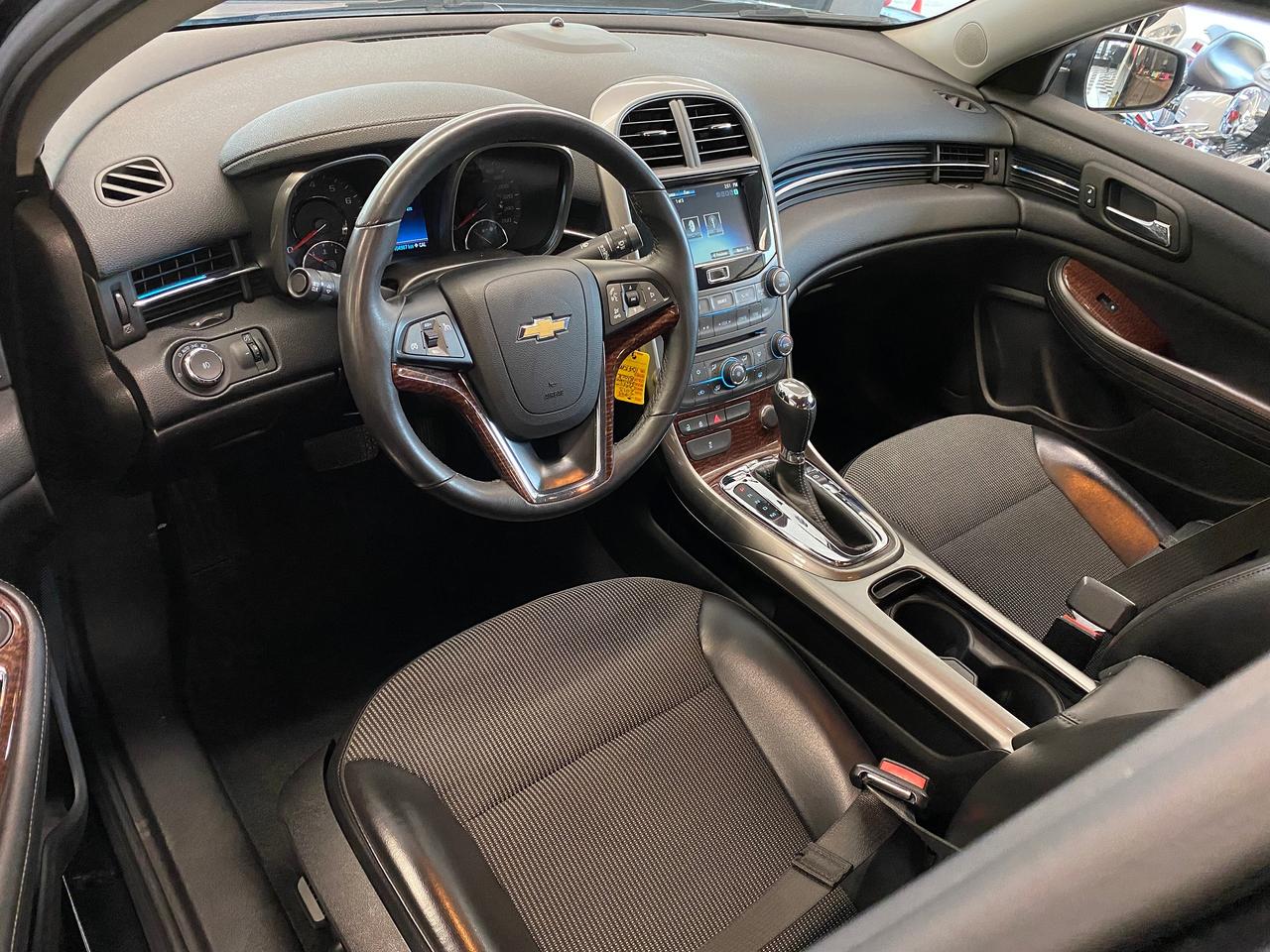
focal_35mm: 26
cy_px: 476
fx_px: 954
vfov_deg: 53.1
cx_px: 635
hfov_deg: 67.3
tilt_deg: -36.7
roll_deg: -10.8
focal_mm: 4.25
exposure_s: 1/60
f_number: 1.8
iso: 400
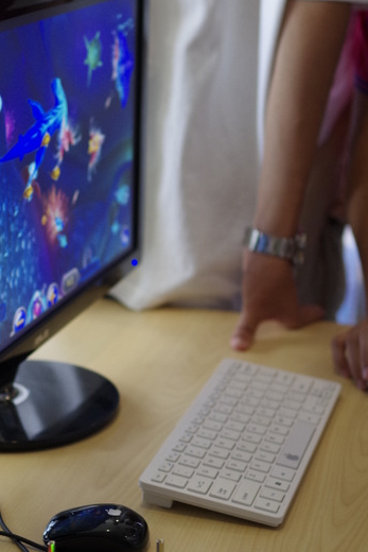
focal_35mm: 80
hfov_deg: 17.0
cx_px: 107
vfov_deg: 25.4
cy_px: 283
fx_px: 1226
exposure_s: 1/60
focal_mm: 35
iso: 800
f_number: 2.4
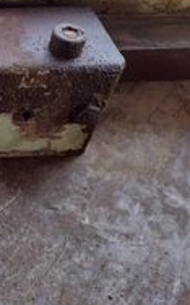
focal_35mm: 61
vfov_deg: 33.1
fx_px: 507
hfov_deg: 18.0
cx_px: -123
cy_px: 89
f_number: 1.7
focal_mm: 4.71
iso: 100
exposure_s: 1/224
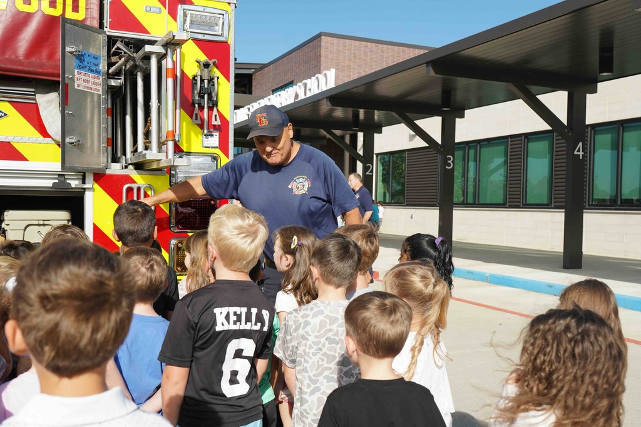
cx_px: 320
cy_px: 214
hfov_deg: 51.9
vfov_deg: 36.0
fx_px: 659
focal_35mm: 37
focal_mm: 37
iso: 400
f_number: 6.3
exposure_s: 1/1600
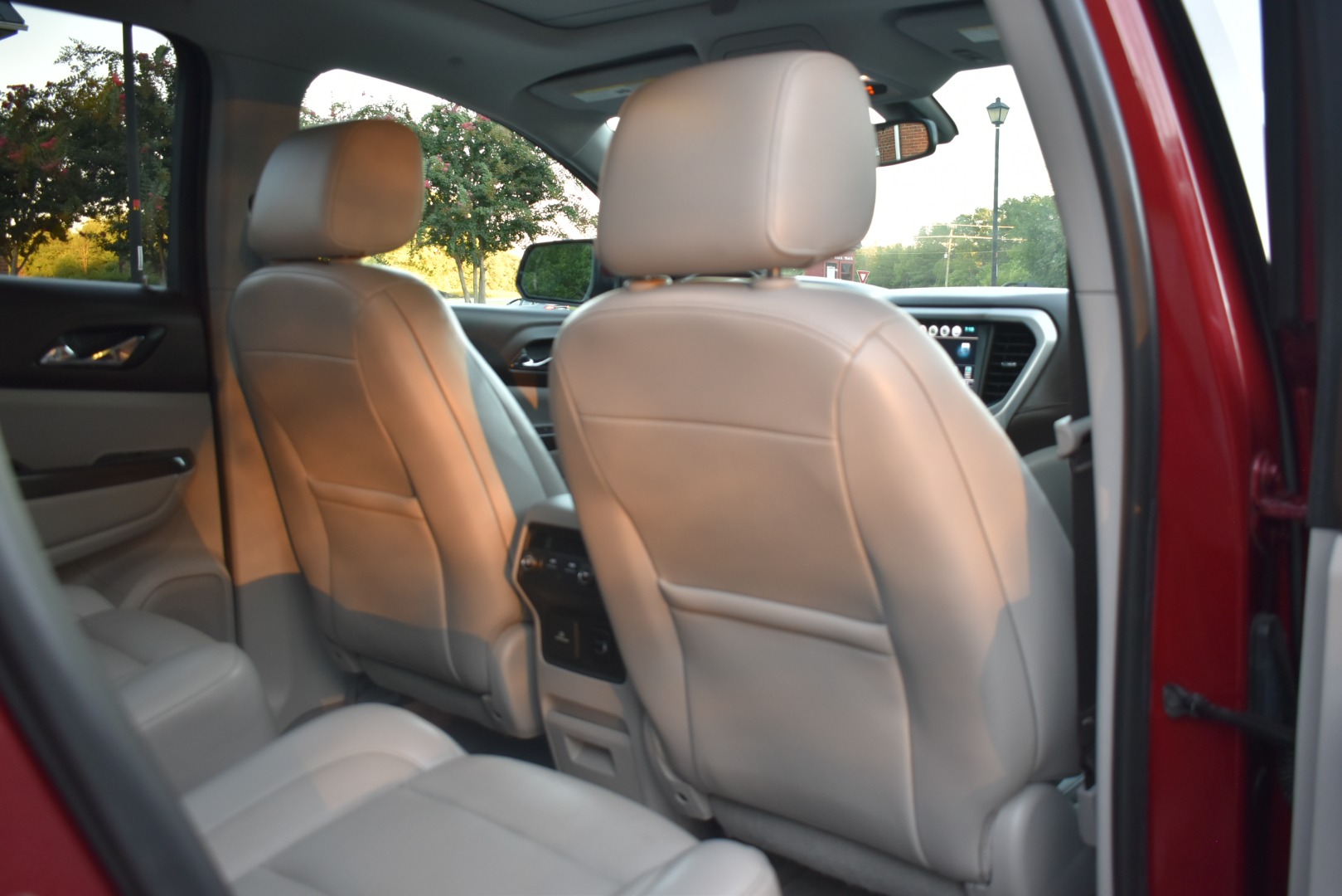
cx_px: 671
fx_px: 1230
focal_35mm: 33
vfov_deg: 40.0
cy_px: 448
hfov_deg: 57.2
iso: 400
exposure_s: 1/60
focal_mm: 22
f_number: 4
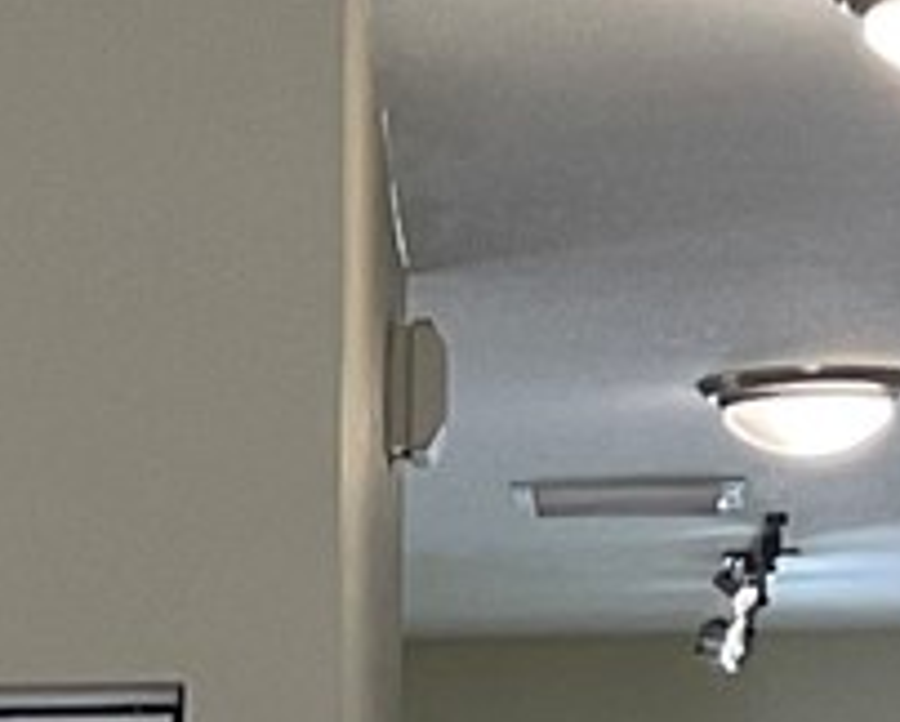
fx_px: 5972
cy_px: 1943
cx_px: -254
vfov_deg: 6.5
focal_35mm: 224
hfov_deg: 8.5
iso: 50
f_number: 1.8
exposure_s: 1/120
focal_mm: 3
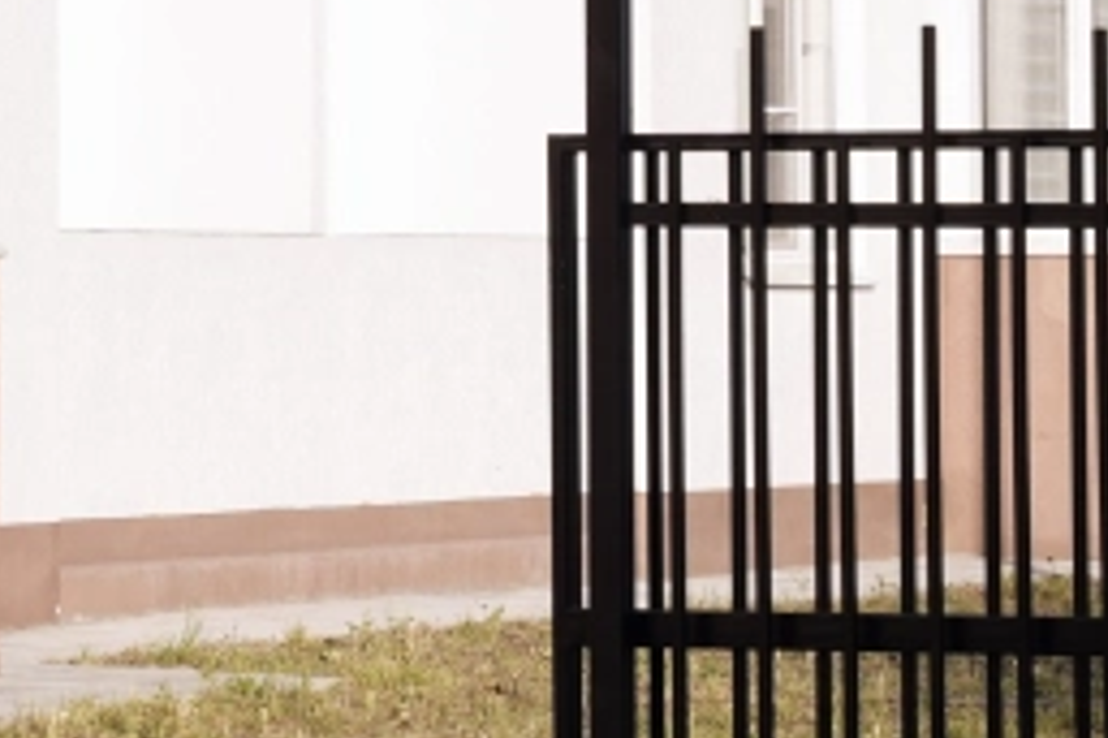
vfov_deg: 4.7
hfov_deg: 7.1
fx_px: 8895
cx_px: -354
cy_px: -449
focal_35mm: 289
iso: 100
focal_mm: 61.9
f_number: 9
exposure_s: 1/160
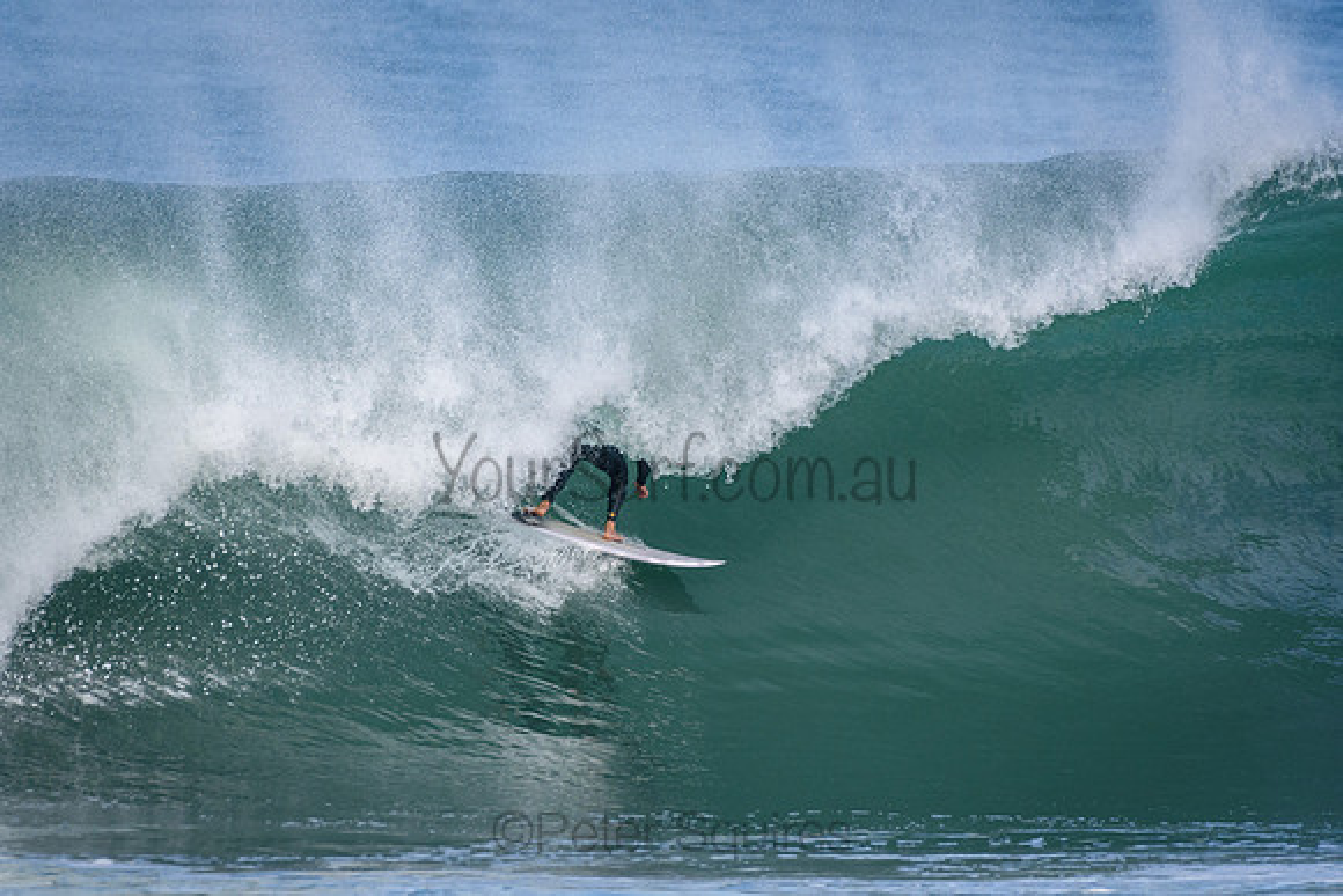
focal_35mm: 750
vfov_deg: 1.8
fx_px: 27984
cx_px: 672
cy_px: 448
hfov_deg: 2.7
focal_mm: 500
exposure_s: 1/2000
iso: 640
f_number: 5.6
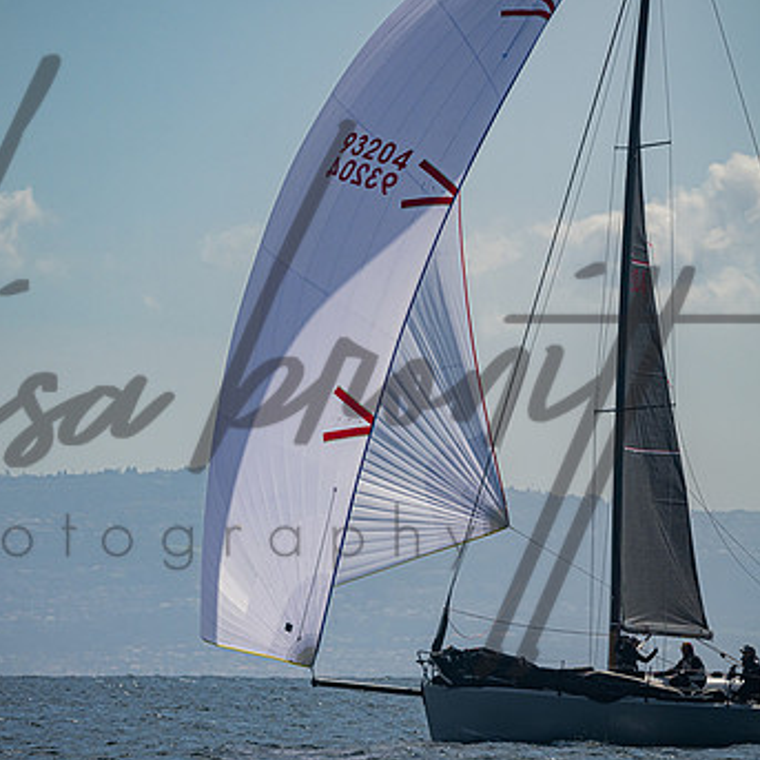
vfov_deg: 3.7
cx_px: 377
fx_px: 11724
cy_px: 371
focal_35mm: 472
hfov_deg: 3.7
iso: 320
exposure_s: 1/8000
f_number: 6.3
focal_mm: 320
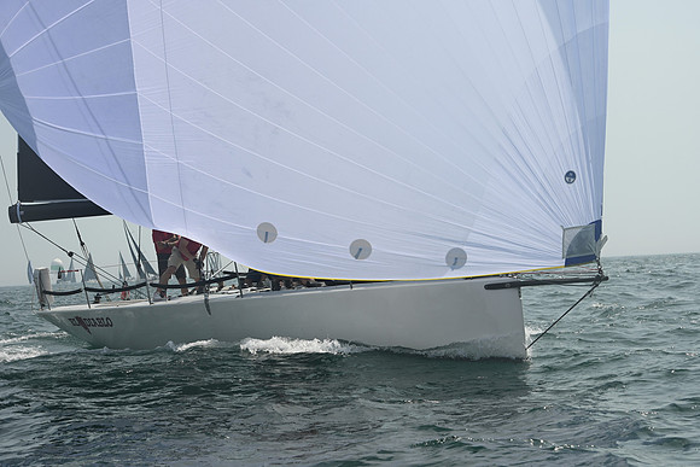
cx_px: 350
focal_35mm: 90
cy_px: 234
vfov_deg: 15.2
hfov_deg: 22.6
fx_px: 1750
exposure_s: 1/1250
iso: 320
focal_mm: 90
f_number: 10
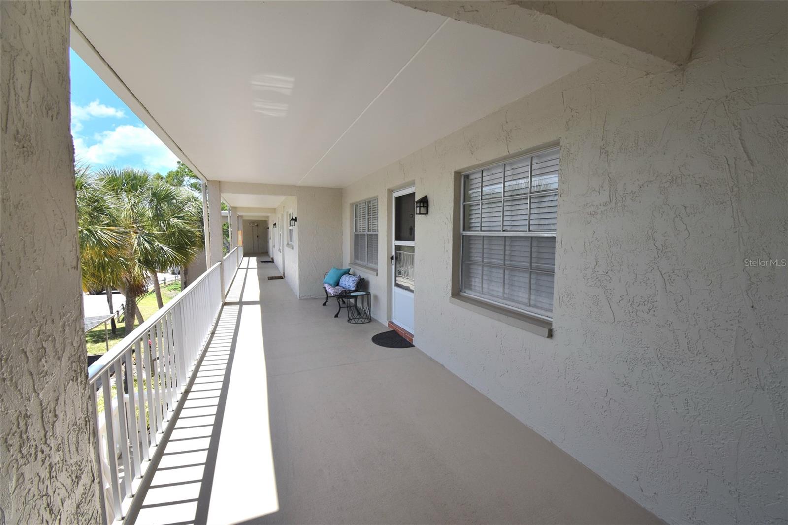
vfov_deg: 77.3
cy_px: 262
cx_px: 394
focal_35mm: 15
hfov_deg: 100.4
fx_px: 328
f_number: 9
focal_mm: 10
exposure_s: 1/400
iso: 200
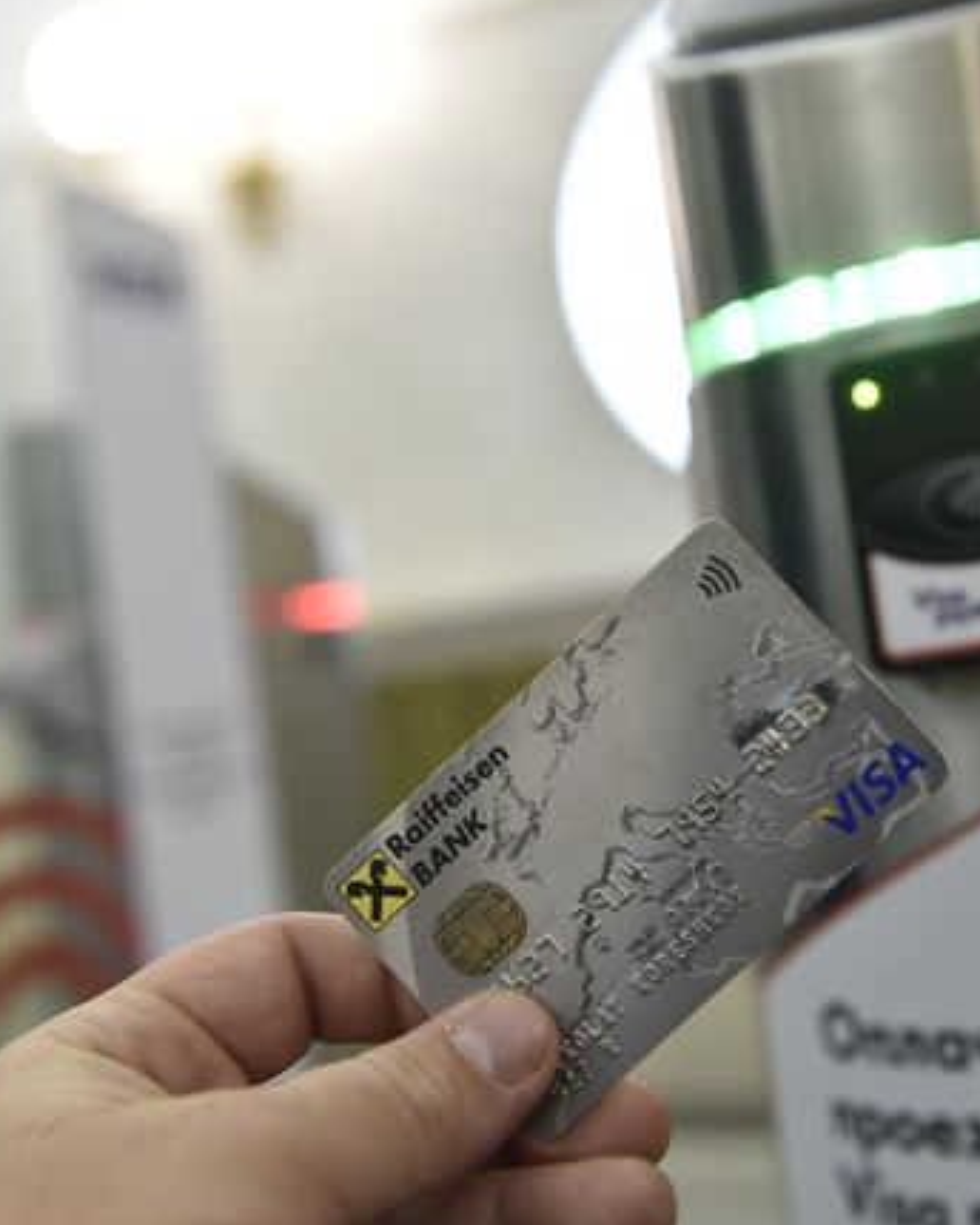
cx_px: 550
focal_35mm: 58
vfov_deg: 32.5
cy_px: 641
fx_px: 2103
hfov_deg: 26.2
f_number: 4
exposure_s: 1/160
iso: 2000
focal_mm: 38
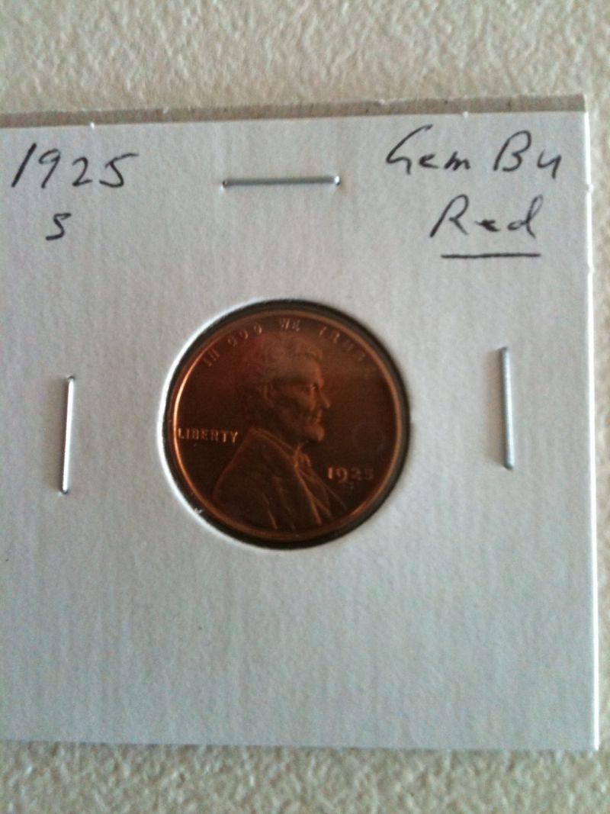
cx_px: 305
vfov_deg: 52.6
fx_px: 823
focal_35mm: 35
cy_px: 407
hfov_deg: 40.7
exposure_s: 1/15
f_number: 2.8
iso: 200
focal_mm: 3.85
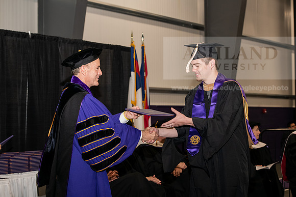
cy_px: 98
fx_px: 641
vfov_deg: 17.5
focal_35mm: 78
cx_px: 148
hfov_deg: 26.0
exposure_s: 1/200
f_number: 5.6
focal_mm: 78
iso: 1600
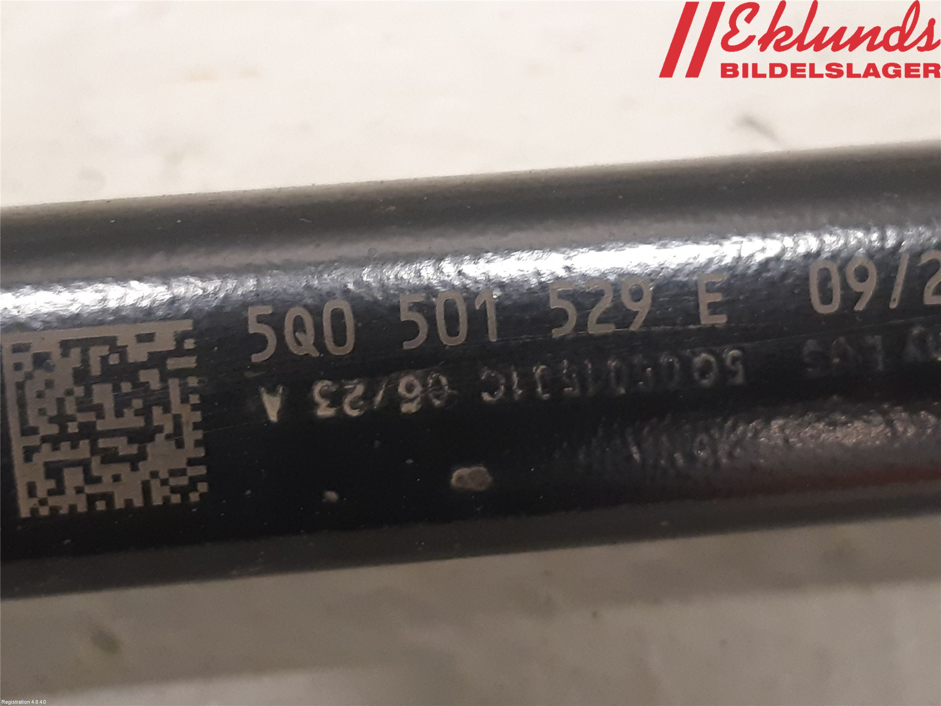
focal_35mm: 26
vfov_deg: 53.1
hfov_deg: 67.3
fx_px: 707
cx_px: 470
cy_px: 353
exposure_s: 1/33
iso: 200
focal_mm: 3.93
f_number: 1.7
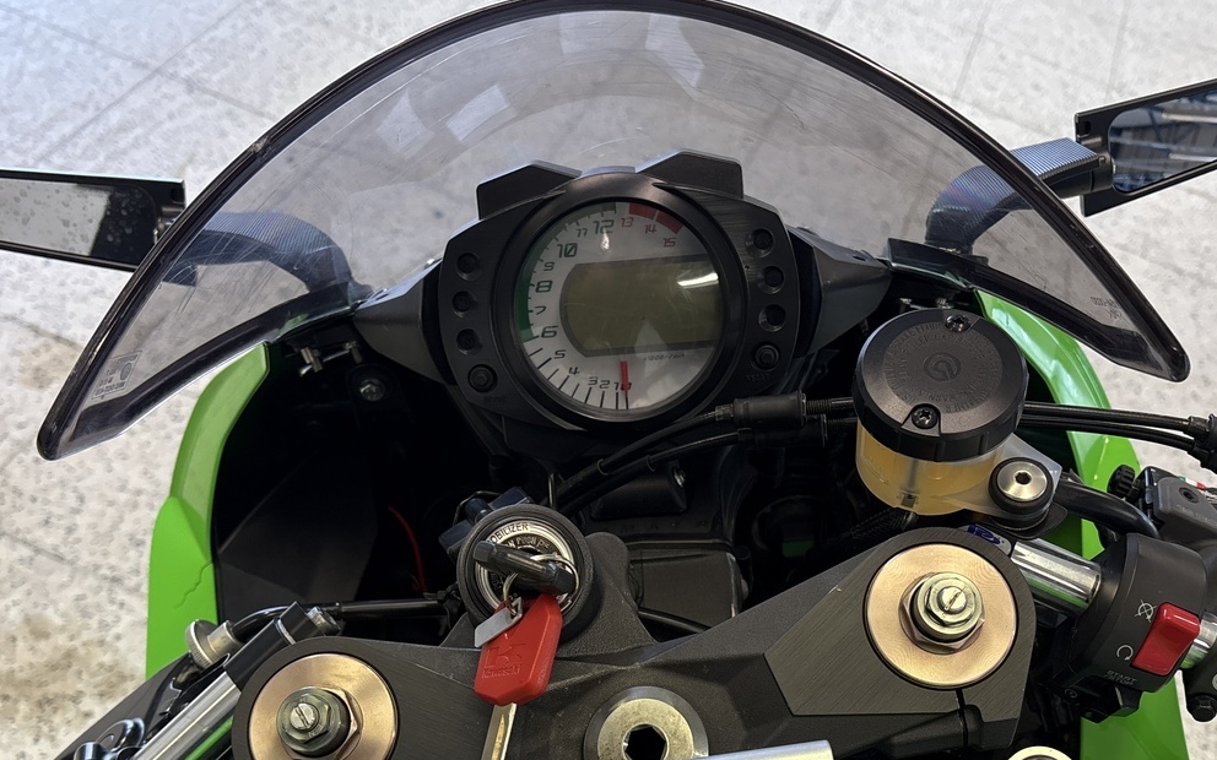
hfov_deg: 49.3
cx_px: 645
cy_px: 550
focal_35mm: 40
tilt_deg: -47.7
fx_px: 1327
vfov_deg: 31.5
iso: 50
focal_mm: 5.96
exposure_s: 1/100
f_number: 1.6
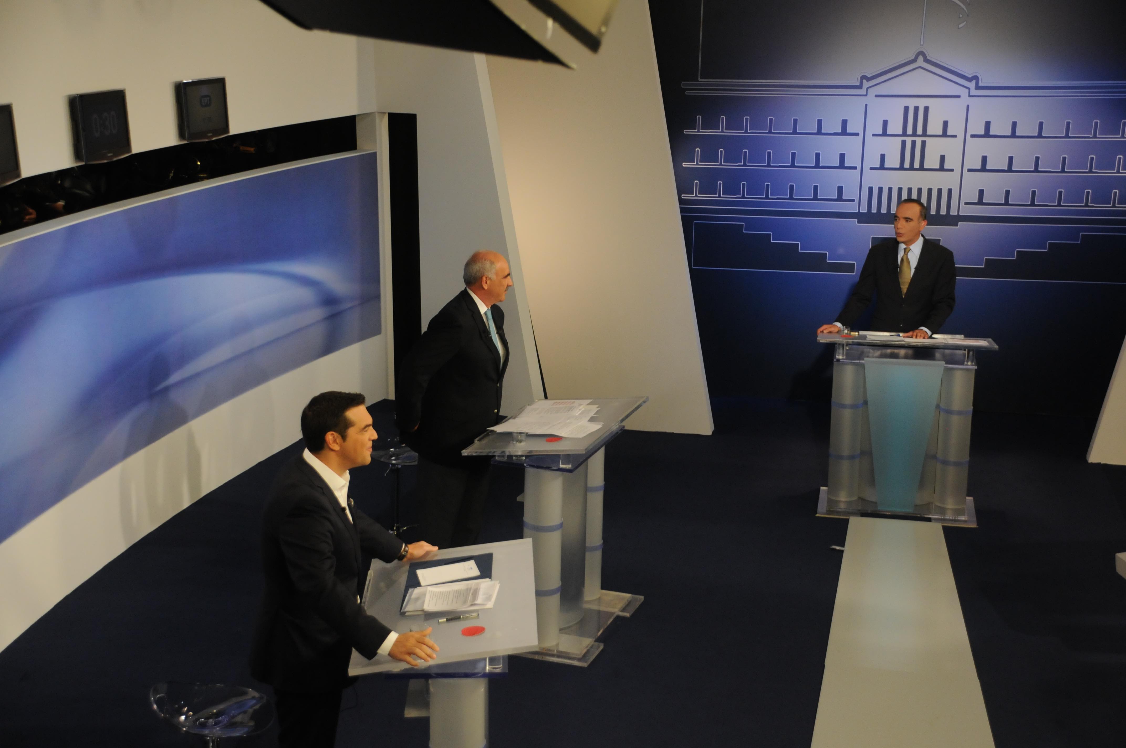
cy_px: 374
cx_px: 563
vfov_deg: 25.7
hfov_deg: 37.9
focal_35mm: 52
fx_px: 1640
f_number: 4.2
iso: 1000
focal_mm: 35
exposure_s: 1/125
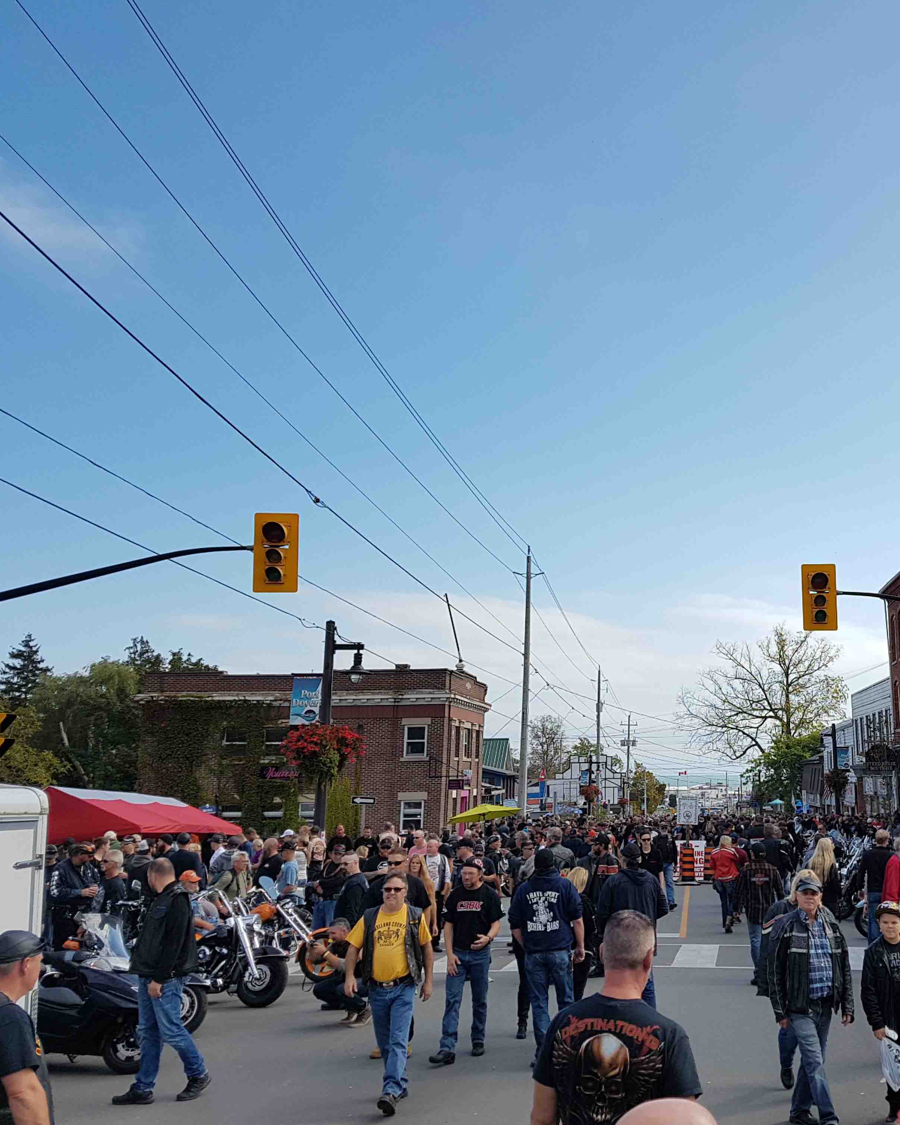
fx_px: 1132
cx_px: 729
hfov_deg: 41.4
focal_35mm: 34
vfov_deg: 52.8
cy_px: 562
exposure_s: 1/2584
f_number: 1.7
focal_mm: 4.2
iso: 40
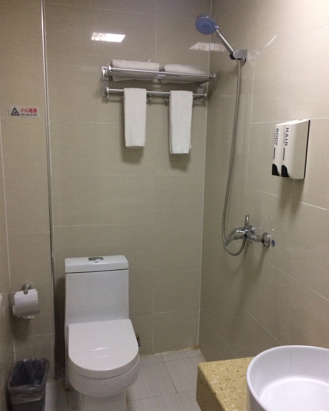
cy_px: 214
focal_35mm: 31
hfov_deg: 47.1
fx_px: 377
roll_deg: +0.5
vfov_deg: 57.1
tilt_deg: -13.3
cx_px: 168
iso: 250
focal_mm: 4.15
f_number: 2.2
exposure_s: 1/33
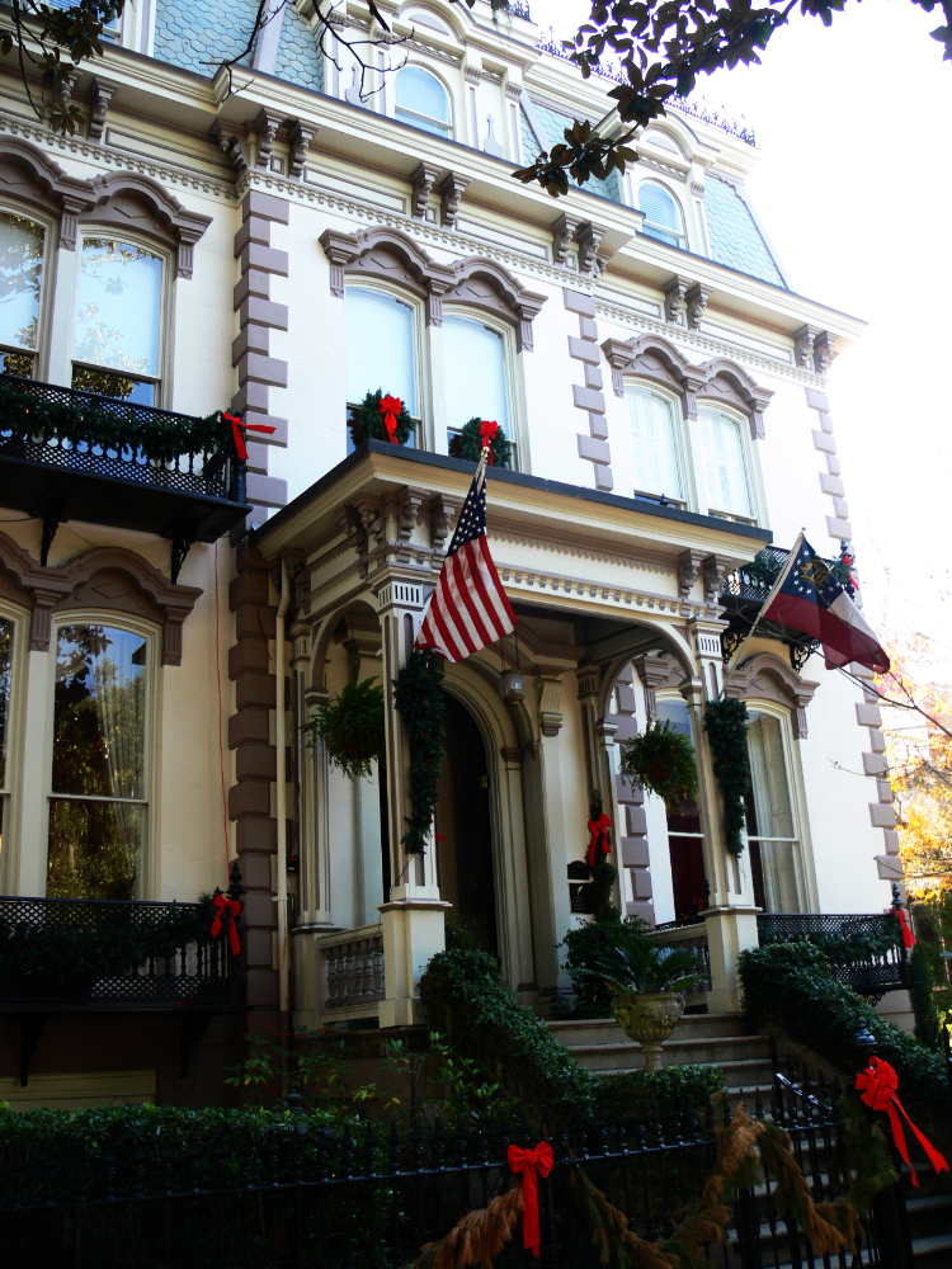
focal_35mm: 35
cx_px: 476
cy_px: 634
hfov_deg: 40.7
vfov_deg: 52.6
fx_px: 1283
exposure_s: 1/40
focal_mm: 7.4
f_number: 2.8
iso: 80
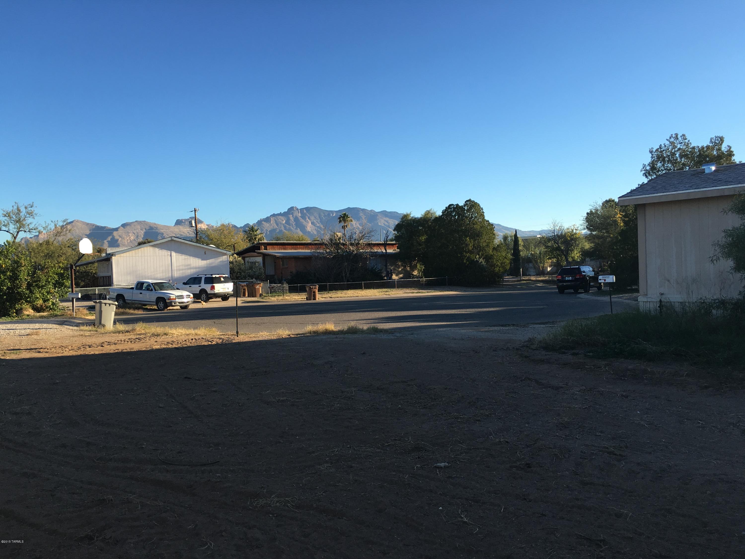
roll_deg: +0.6
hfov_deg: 61.7
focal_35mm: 29
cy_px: 280
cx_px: 372
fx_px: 624
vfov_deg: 48.2
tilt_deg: +1.5
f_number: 2.2
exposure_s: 1/732
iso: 25
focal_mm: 4.15
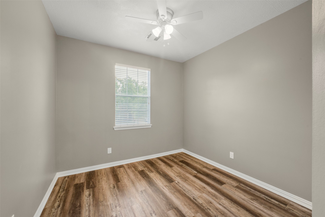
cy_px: 108
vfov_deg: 81.2
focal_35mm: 14
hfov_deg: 104.2
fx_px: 126
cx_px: 162
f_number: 10
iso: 500
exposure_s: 1/40
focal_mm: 14
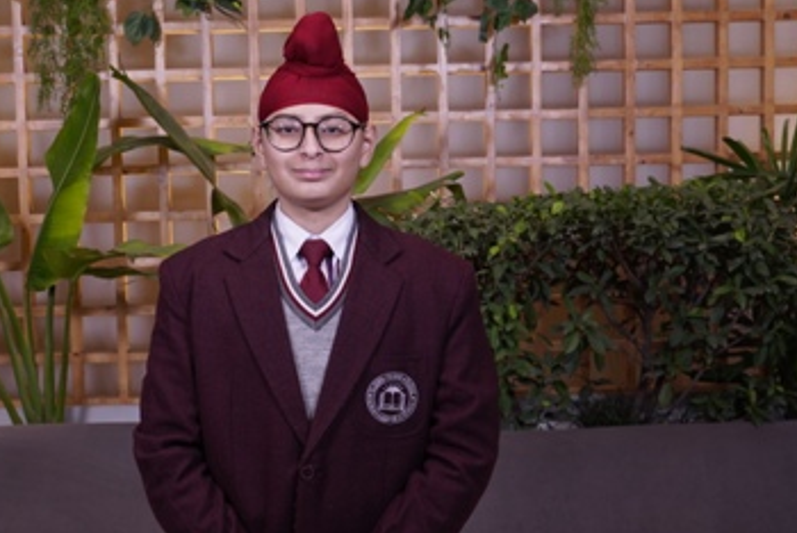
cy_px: 293
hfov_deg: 36.1
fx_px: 1219
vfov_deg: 24.7
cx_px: 332
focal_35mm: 55
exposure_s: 1/125
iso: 500
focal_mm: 29
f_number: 5
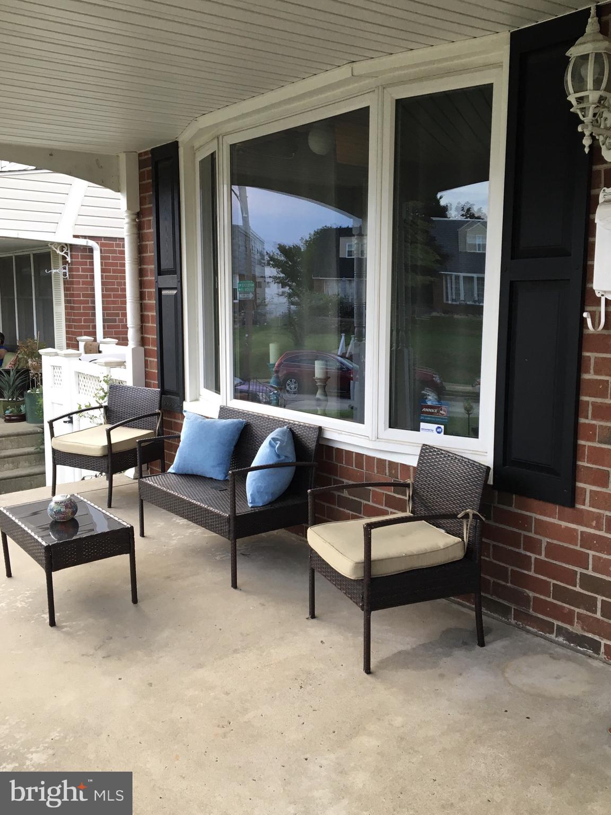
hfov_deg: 48.2
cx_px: 306
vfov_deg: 61.7
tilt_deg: -9.1
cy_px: 408
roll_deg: +0.1
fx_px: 682
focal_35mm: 29
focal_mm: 4.15
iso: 25
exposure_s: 1/30
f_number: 2.2
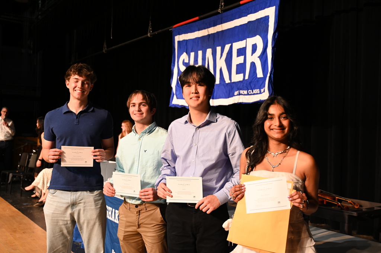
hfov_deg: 49.6
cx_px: 190
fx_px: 412
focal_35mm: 39
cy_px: 126
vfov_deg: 34.2
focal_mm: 39
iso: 2200
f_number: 4
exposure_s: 1/125
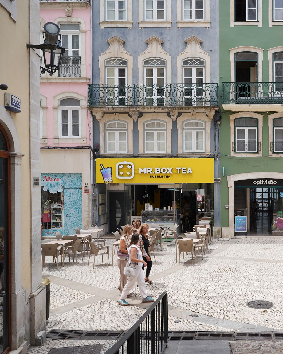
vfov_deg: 52.8
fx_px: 356
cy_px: 177
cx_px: 247
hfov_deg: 40.5
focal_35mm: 34
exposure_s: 1/100
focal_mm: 24
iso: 100
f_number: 9
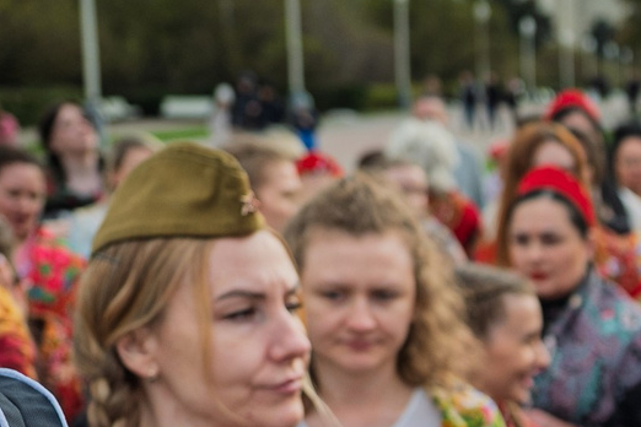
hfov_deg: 15.8
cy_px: 469
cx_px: 917
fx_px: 2154
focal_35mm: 121
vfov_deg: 11.2
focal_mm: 24
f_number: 2.8
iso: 160
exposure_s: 1/1000
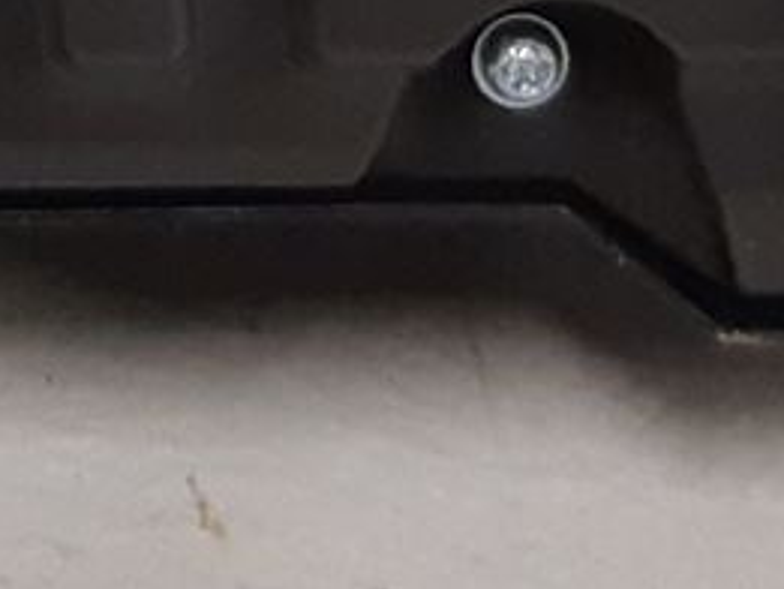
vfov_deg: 6.7
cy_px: -1037
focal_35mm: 204
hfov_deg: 9.4
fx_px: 4622
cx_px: -390
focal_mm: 3.93
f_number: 1.7
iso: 250
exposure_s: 1/50
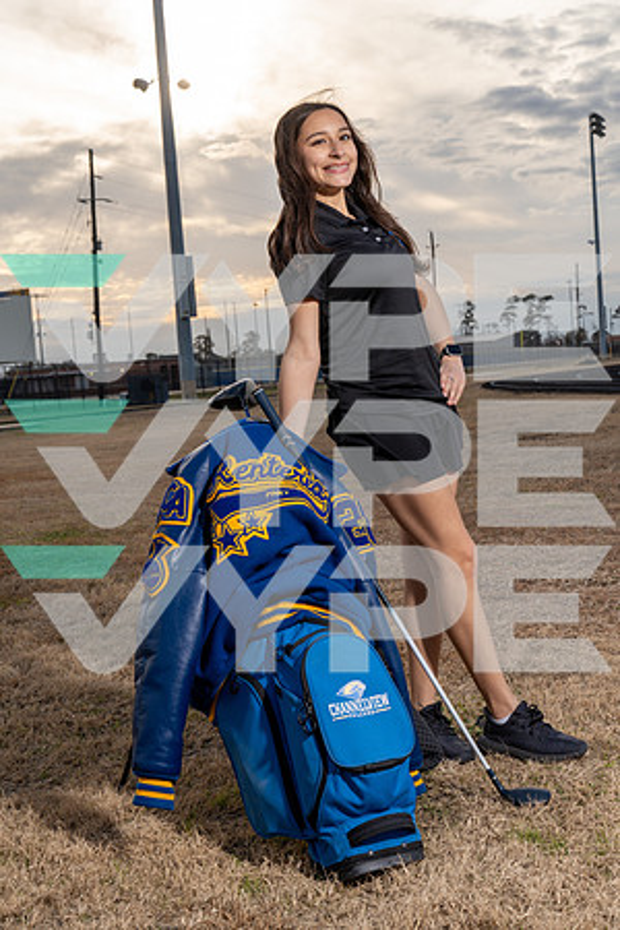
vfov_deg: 40.3
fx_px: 1266
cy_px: 465
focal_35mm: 49
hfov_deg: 27.5
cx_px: 310
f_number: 8
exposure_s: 1/250
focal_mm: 49
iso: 160
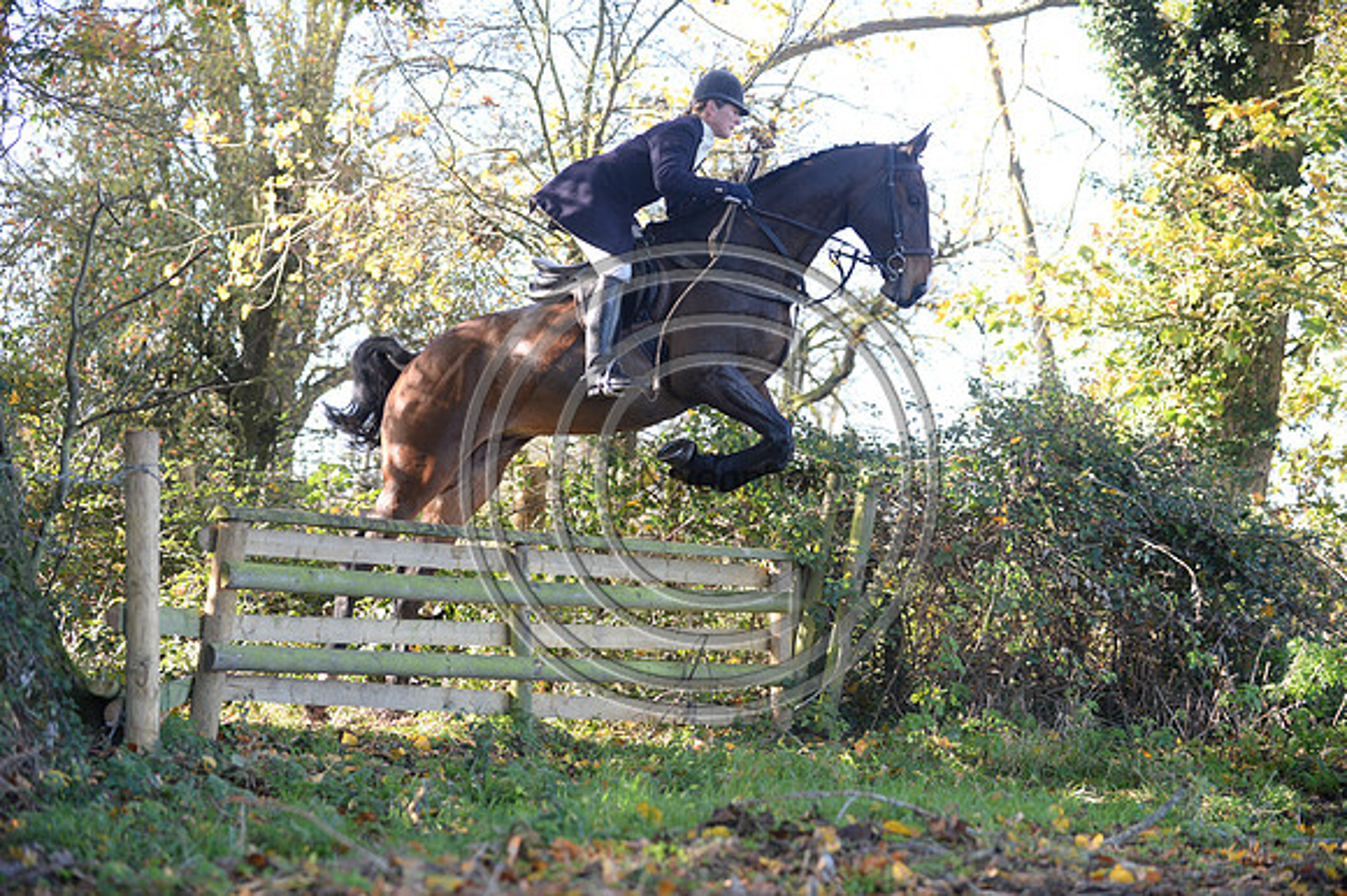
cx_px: 674
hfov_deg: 28.9
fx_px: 2618
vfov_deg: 19.4
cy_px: 448
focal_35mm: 70
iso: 1000
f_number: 2.8
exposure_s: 1/1000
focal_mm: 70
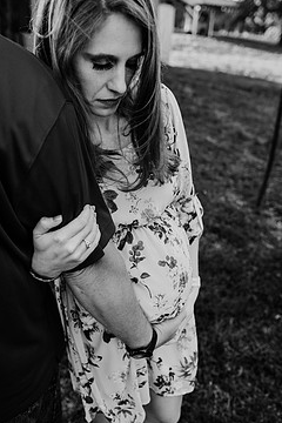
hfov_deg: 43.6
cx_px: 130
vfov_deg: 61.9
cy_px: 202
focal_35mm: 30
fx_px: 352
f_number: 2.8
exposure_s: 1/320
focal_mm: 24
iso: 160
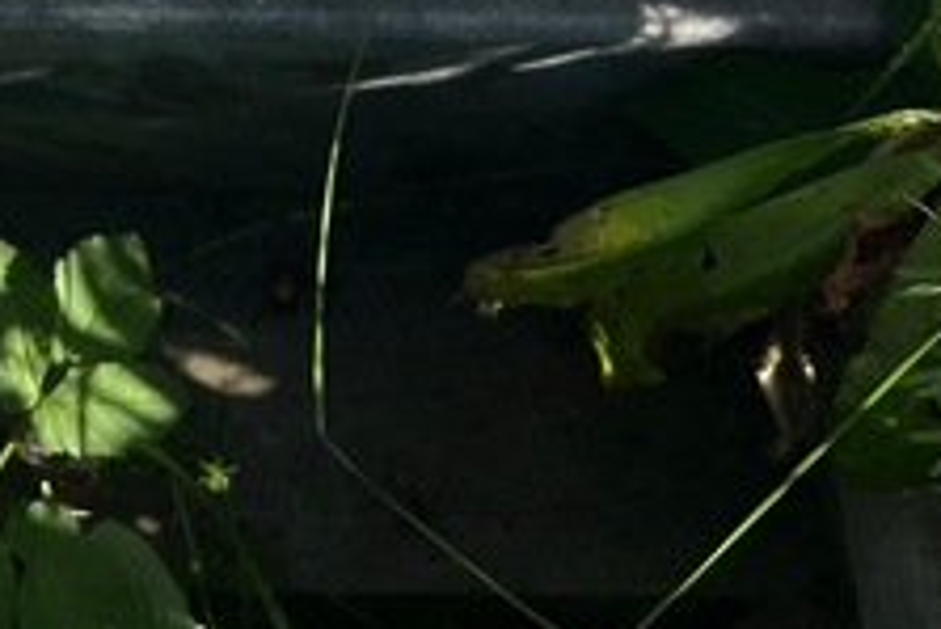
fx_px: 2537
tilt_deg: -55.5
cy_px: -519
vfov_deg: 12.8
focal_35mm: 97
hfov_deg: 20.1
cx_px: -76
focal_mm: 5.7
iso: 50
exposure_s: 1/2208
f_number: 1.5
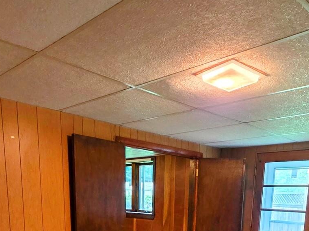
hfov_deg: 52.2
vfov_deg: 33.4
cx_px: 189
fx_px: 312
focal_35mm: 35
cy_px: 276
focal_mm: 2.2
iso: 640
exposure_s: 1/60
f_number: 1.9
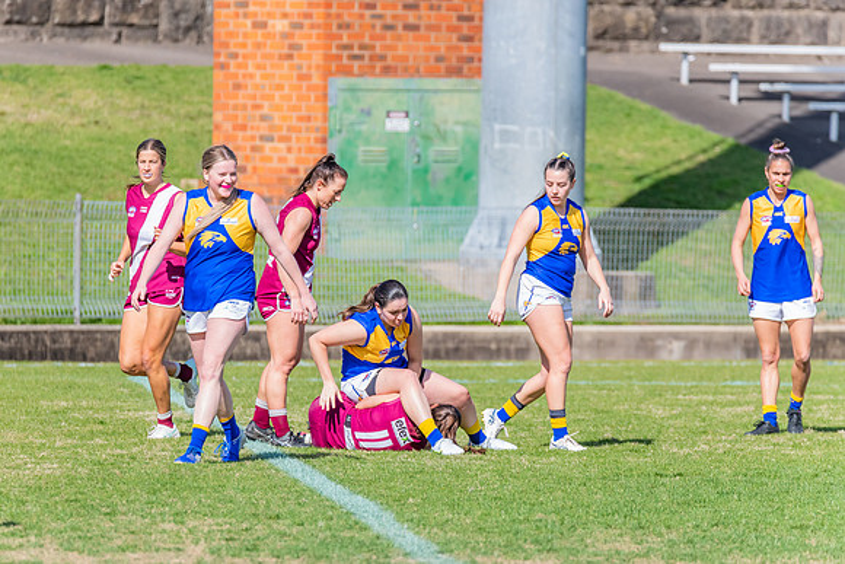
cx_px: 379
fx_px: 13060
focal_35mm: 556
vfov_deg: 2.5
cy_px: 294
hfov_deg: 3.7
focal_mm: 500
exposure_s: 1/1600
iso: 800
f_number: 9
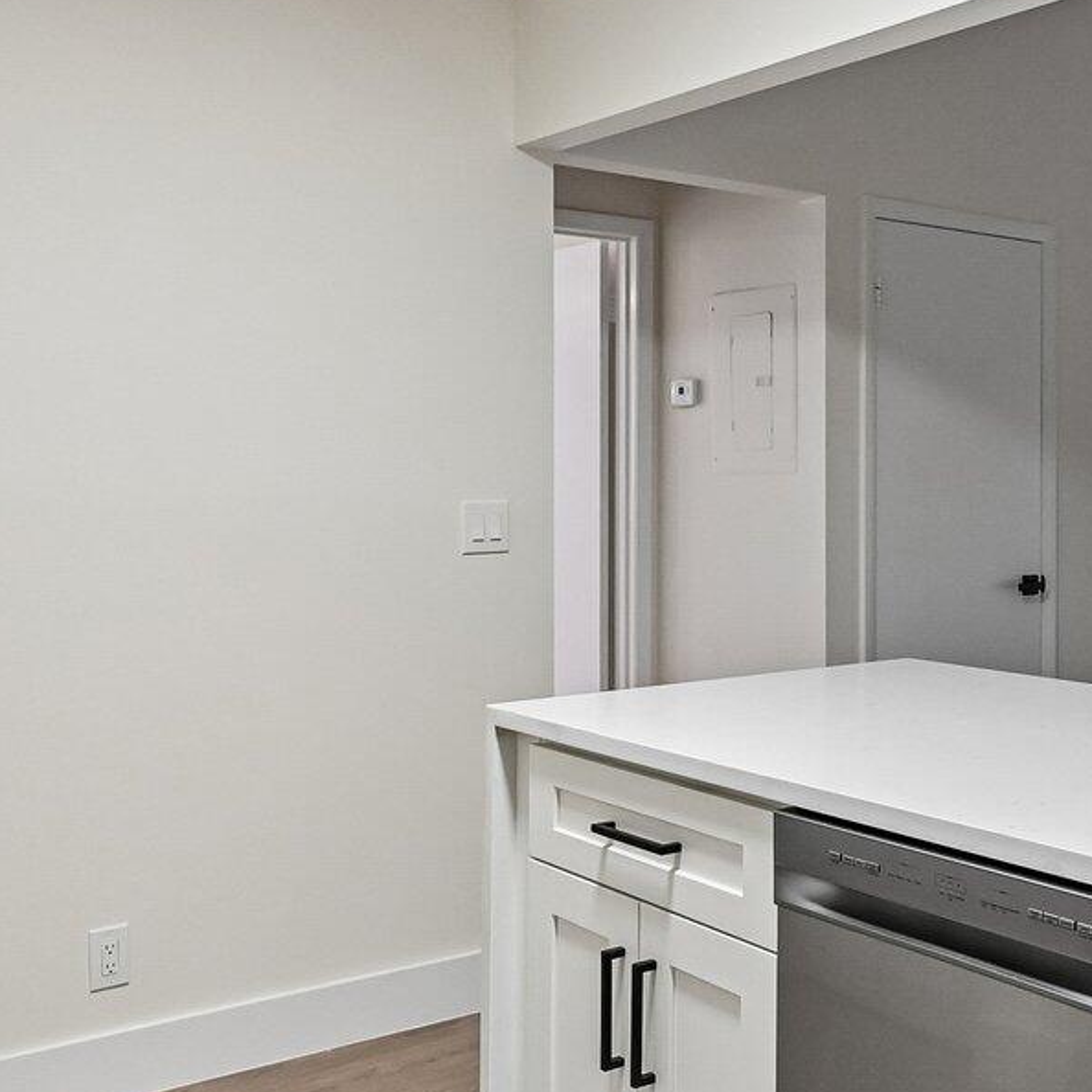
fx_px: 1463
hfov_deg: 40.6
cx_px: 688
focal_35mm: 41
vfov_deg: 40.9
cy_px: 492
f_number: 8
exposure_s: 1/100
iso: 2500
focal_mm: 14
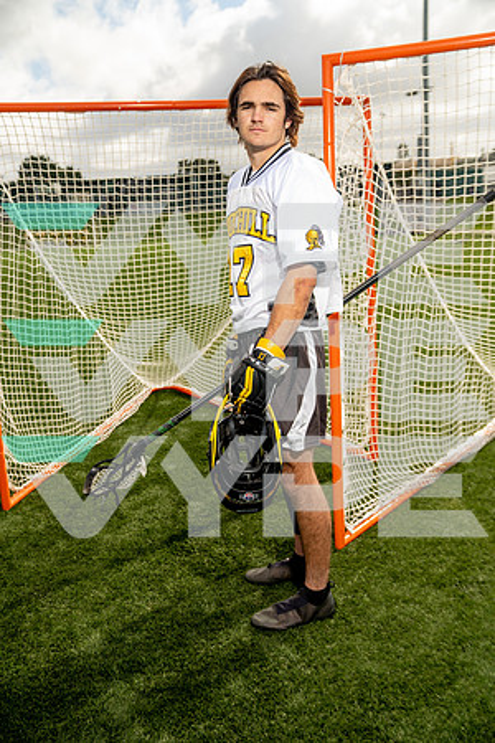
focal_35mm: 33
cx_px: 248
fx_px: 681
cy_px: 372
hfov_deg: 40.0
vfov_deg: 57.2
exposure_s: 1/250
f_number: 4
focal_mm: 33
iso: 200
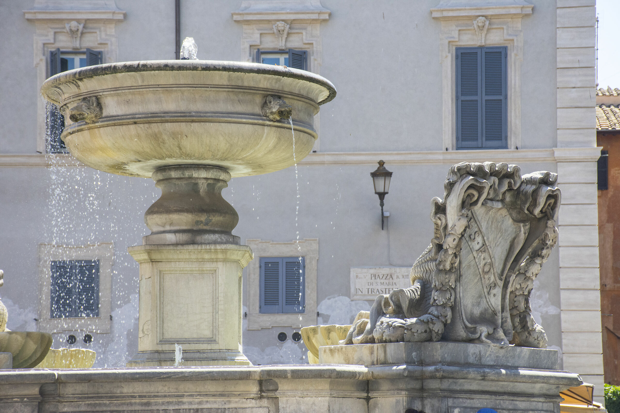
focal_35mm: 135
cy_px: 206
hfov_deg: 15.2
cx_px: 310
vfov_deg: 10.2
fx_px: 2325
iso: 800
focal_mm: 90
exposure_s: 1/400
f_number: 8
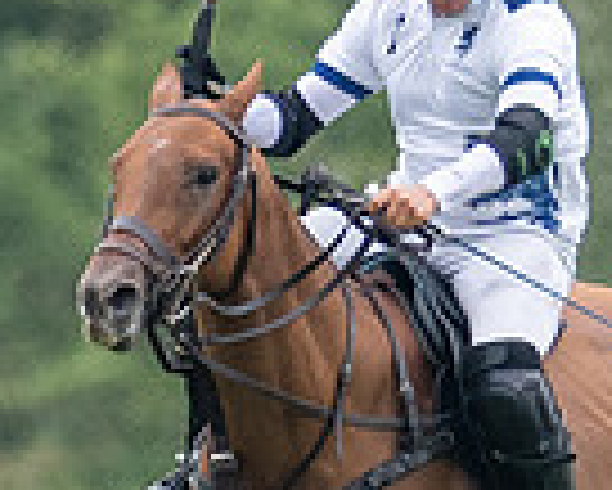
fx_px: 77796
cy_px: 634
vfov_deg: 0.4
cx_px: 1084
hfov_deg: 0.5
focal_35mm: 4292
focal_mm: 300
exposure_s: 1/3200
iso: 400
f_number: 2.8
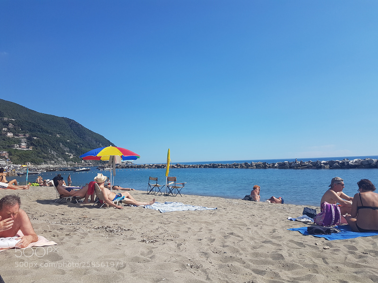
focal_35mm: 26
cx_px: 189
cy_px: 142
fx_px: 284
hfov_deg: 67.3
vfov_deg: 53.1
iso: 40
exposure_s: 1/3128
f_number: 1.7
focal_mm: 4.2
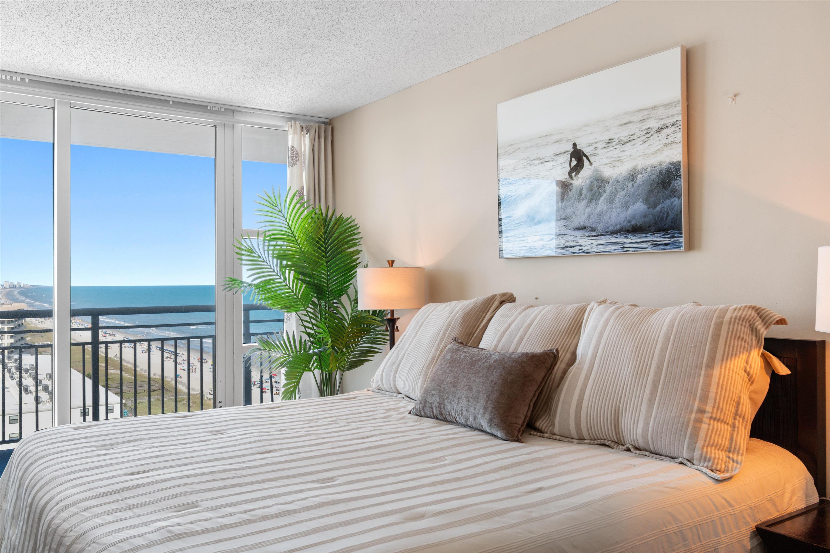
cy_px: 276
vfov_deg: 43.6
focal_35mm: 30
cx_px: 415
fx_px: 692
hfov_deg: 61.9
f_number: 5.6
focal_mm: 20
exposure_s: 1/30
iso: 100
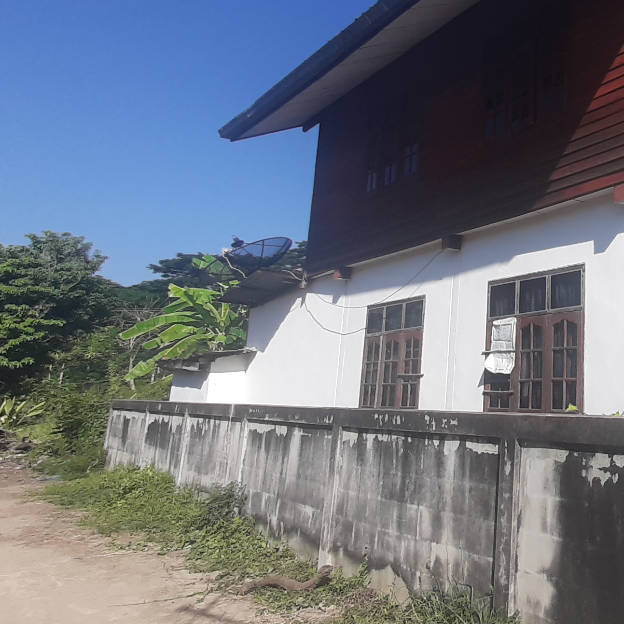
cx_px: 666
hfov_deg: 44.3
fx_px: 591
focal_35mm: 29
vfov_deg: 55.3
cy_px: 259
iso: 40
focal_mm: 1.42
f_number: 2.2
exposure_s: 1/1152
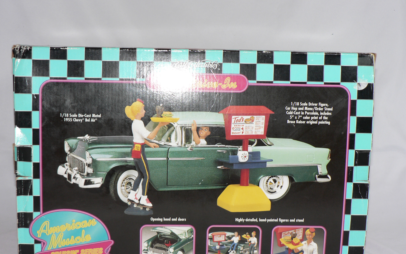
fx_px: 653
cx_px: 203
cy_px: 151
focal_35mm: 59
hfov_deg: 34.5
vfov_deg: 22.0
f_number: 3.2
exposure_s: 1/60
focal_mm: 9.2
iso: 80
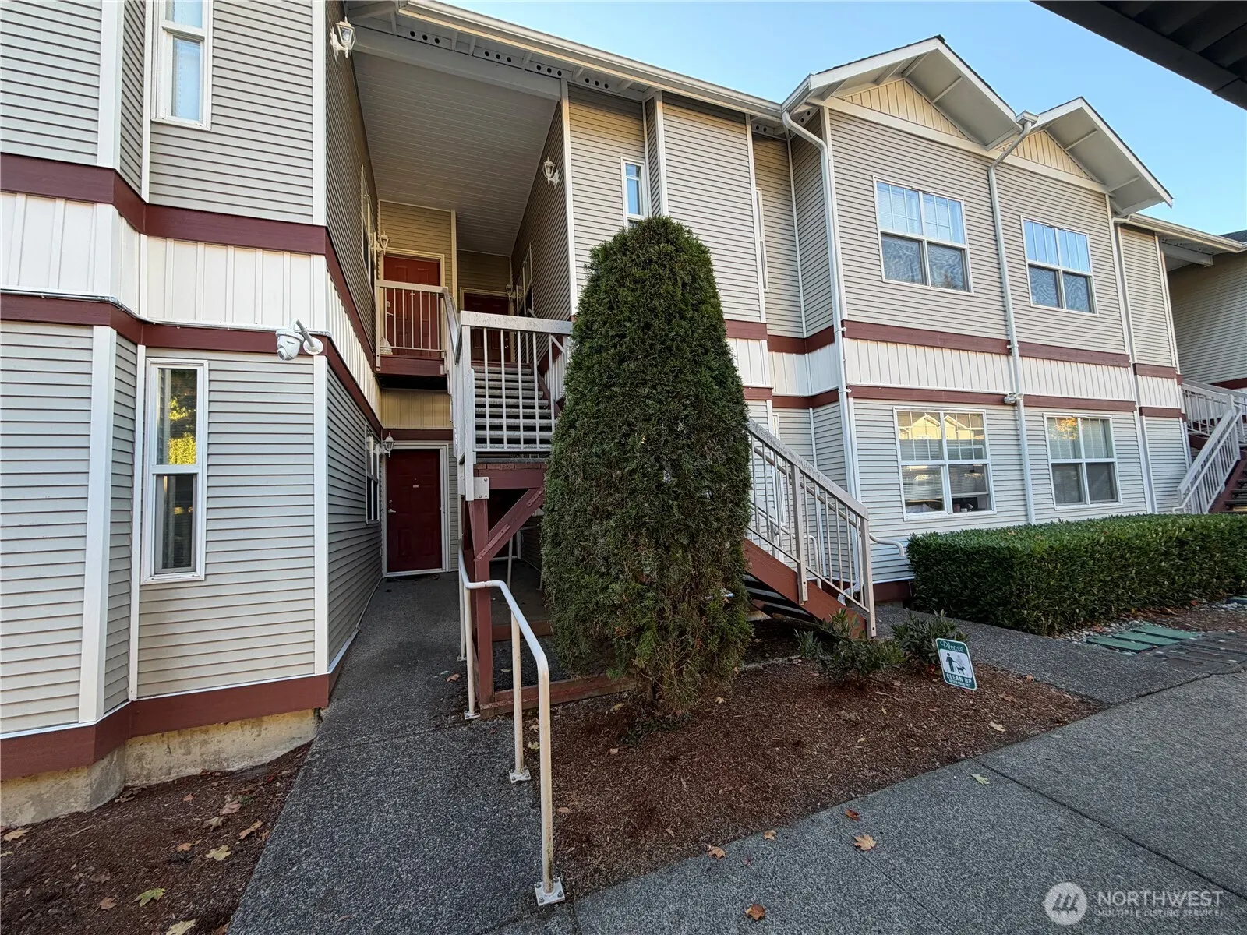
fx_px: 504
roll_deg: +2.8
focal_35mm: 14
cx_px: 624
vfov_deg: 85.7
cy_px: 468
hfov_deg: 102.1
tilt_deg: +4.2
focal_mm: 2.22
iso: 64
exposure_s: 1/121
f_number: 2.2
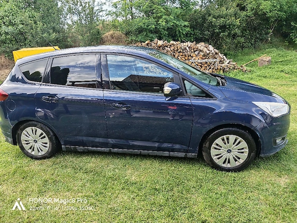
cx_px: 148
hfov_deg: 73.9
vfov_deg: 58.9
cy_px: 112
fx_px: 197
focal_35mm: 23
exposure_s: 1/385
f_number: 1.6
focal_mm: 6.55
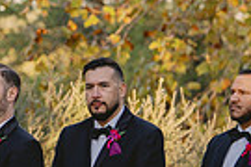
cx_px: -147
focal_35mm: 469
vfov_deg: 2.9
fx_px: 3270
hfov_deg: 4.4
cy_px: 90
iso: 250
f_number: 3.2
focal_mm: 109
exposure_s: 1/320
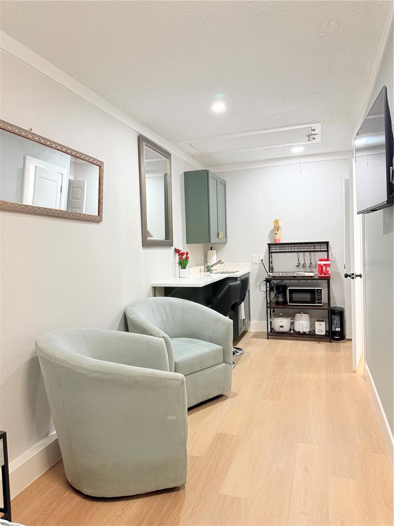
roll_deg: +1.0
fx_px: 364
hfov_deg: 56.8
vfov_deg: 71.6
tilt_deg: -2.9
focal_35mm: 24
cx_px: 197
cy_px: 263
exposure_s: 1/67
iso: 200
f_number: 1.78
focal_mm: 6.76
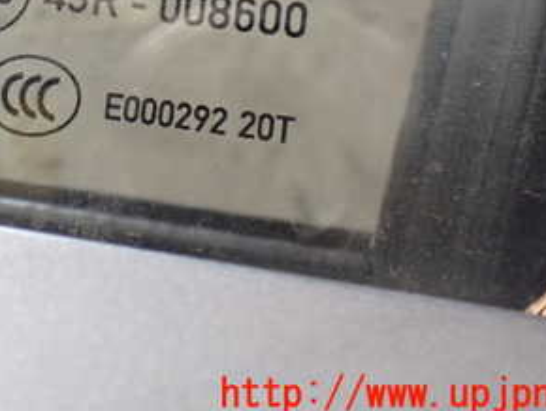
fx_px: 979
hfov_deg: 30.1
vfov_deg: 22.7
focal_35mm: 62
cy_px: -6
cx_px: 81
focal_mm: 5.4
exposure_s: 1/125
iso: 640
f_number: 2.3
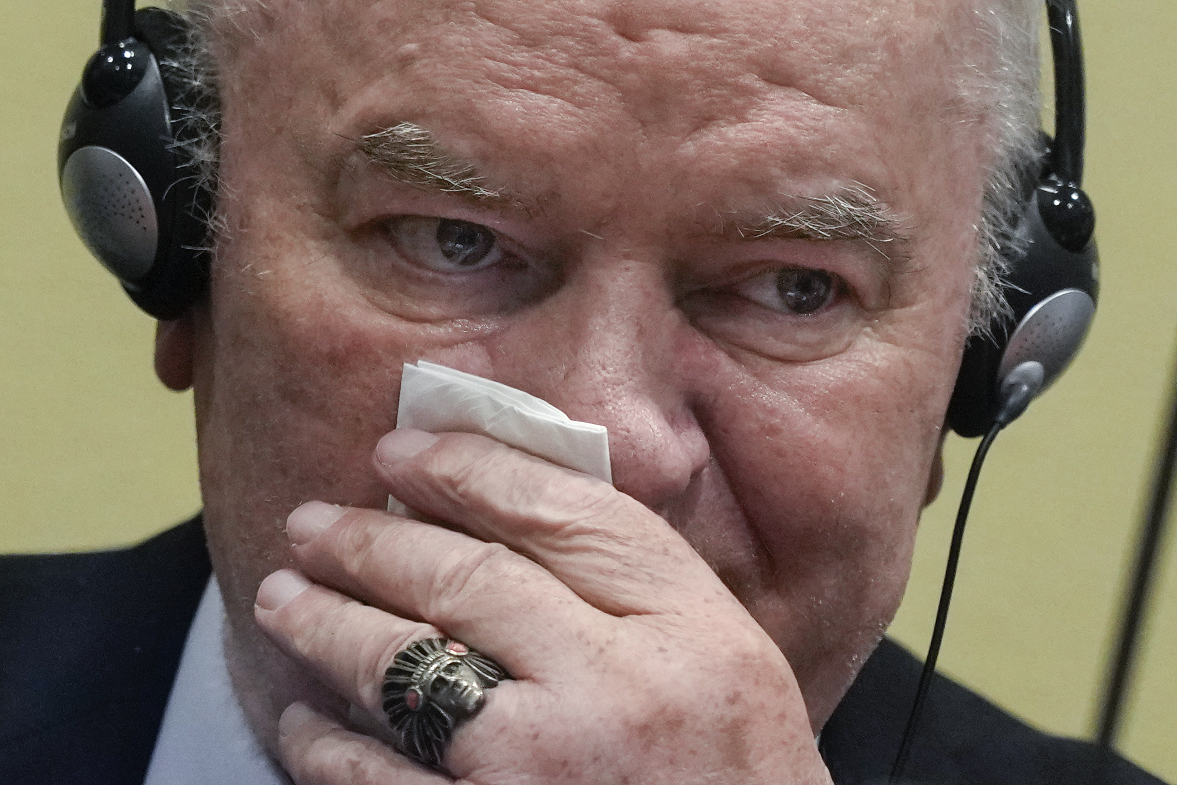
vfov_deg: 3.4
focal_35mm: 400
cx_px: 588
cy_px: 392
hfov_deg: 5.2
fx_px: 13077
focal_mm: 400
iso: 2000
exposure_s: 1/500
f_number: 3.2
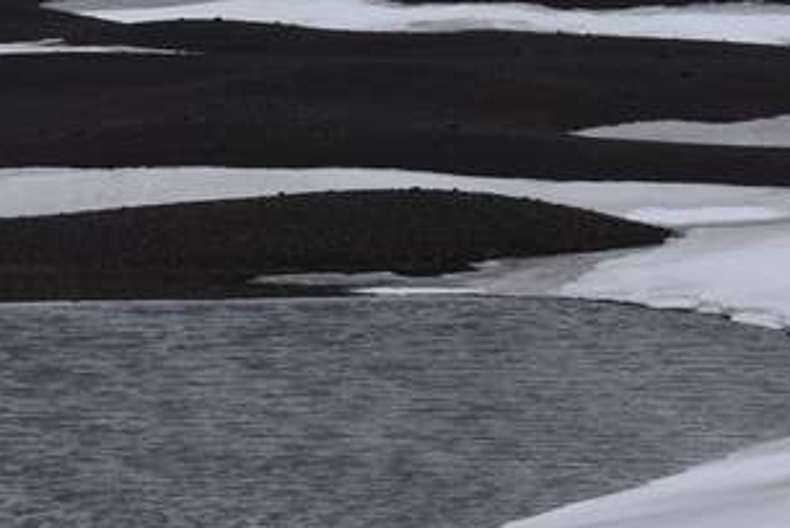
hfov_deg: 6.8
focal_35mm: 302
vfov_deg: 4.6
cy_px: -69
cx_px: -23
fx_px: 6633
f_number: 9
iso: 200
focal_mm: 60
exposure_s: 1/320
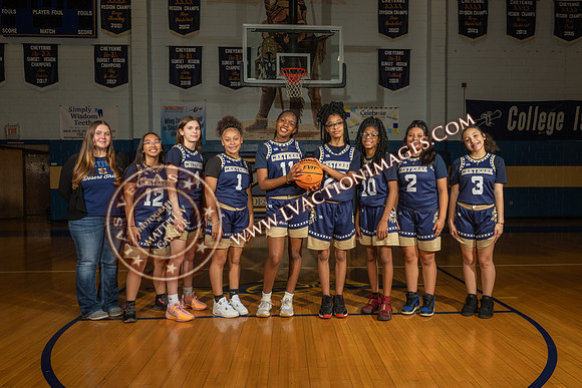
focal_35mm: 27
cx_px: 310
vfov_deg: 47.2
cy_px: 196
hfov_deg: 66.3
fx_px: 445
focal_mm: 24
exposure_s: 1/200
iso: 160
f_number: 7.1
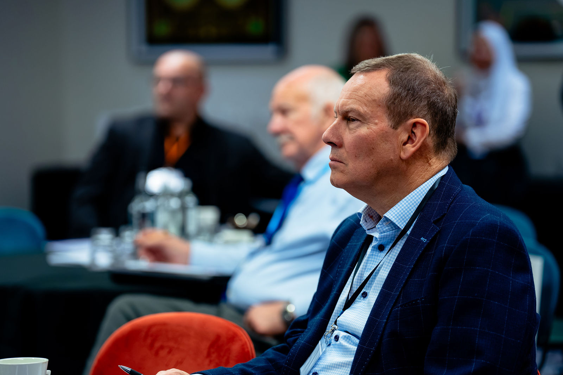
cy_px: 188
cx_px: 282
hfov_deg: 14.9
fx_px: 2156
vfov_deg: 10.0
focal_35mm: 138
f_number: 2.8
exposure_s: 1/250
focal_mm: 135
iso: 2000
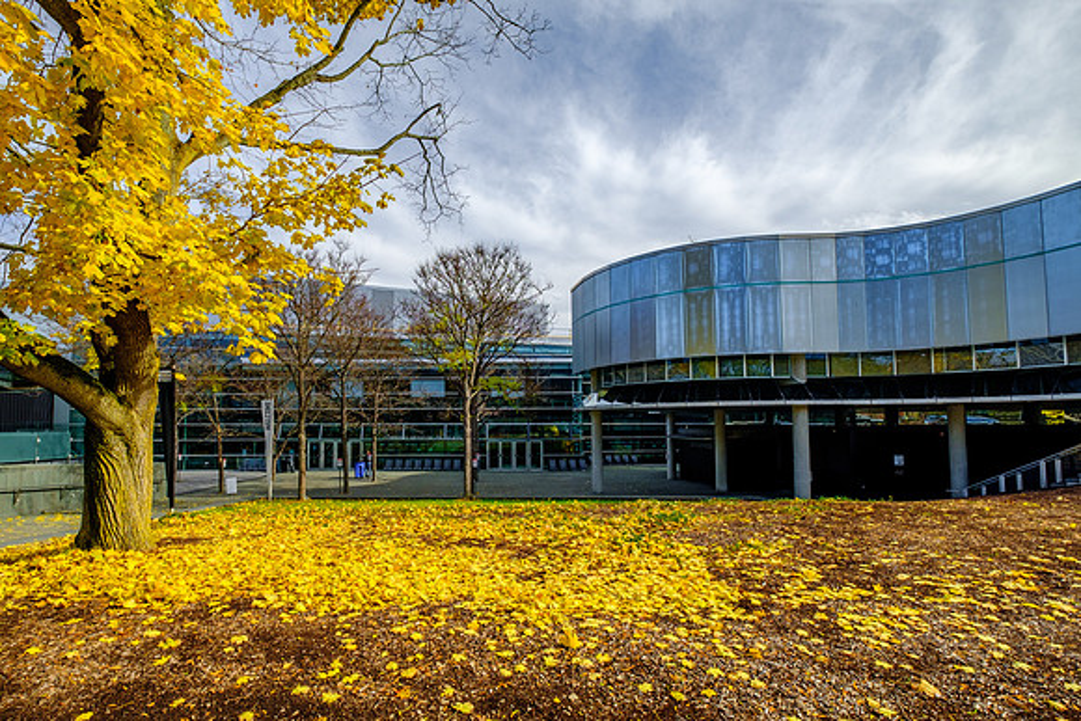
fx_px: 503
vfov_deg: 71.0
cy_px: 398
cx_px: 480
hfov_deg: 93.7
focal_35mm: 17
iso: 200
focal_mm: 10
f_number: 8
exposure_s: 1/90
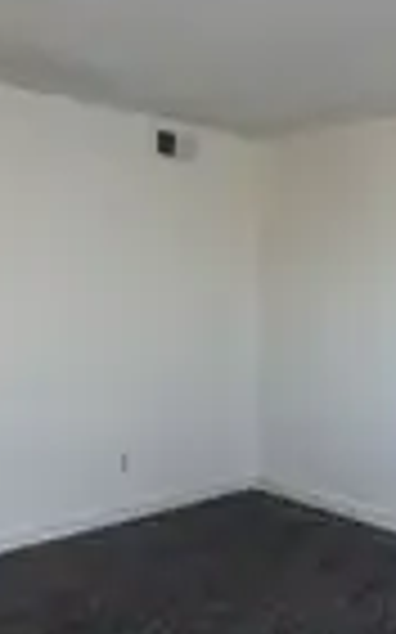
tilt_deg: -1.7
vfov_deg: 47.2
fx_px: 726
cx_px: 230
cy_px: 319
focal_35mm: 42
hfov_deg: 30.5
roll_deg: -0.5
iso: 320
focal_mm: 2.22
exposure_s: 1/60
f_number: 2.2
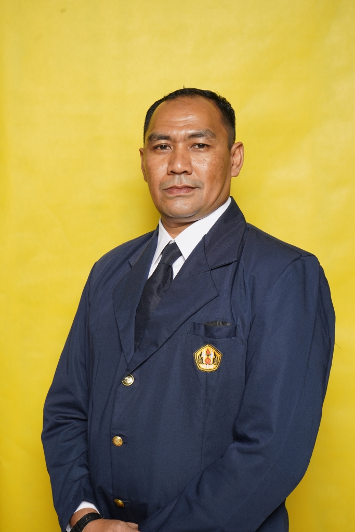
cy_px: 266
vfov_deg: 28.8
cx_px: 178
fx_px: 1035
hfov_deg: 19.5
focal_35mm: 70
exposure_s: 1/250
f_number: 7.1
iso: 250
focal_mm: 70
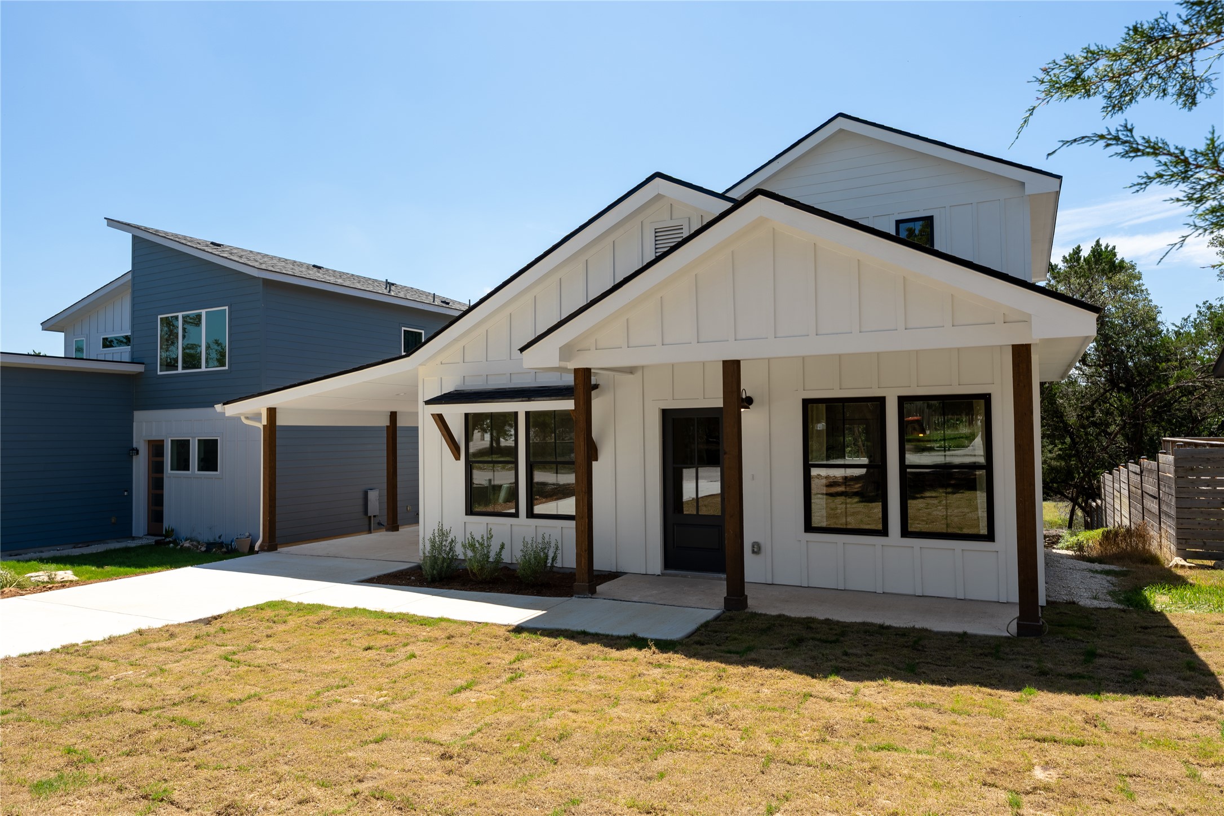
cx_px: 612
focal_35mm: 22
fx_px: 762
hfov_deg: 77.6
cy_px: 408
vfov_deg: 56.4
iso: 100
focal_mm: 22.4
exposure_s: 1/800
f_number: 9
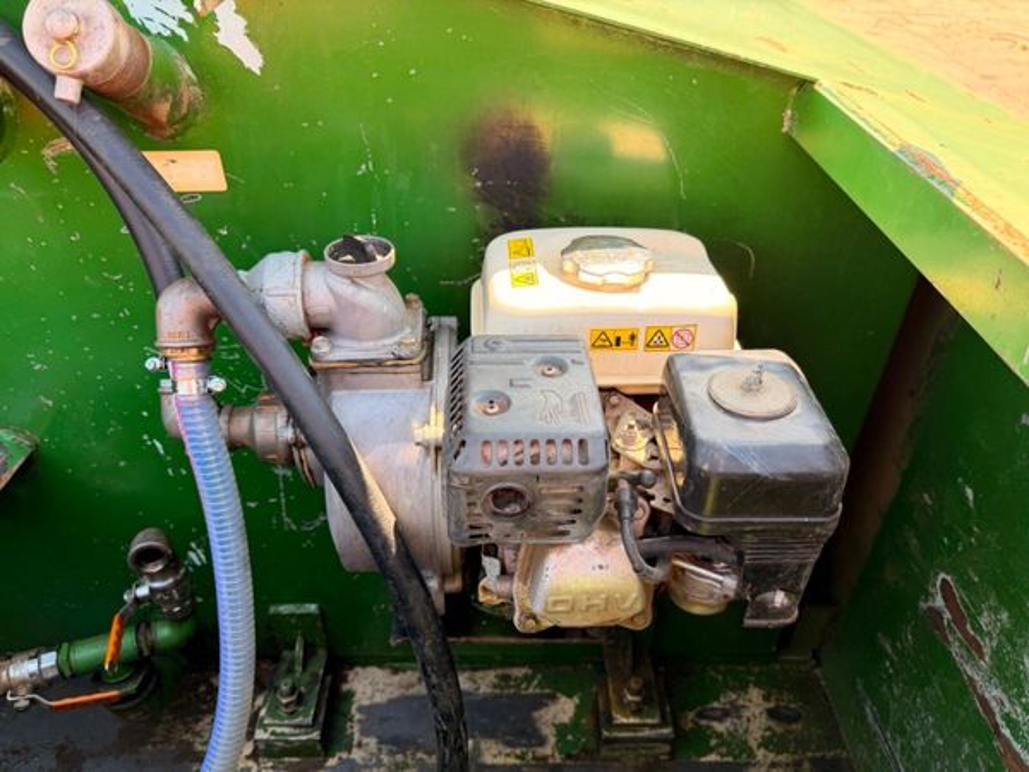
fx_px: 713
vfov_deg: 56.8
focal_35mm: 24
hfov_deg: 71.6
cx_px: 514
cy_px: 386
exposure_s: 1/263
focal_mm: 6.76
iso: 80
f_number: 1.78
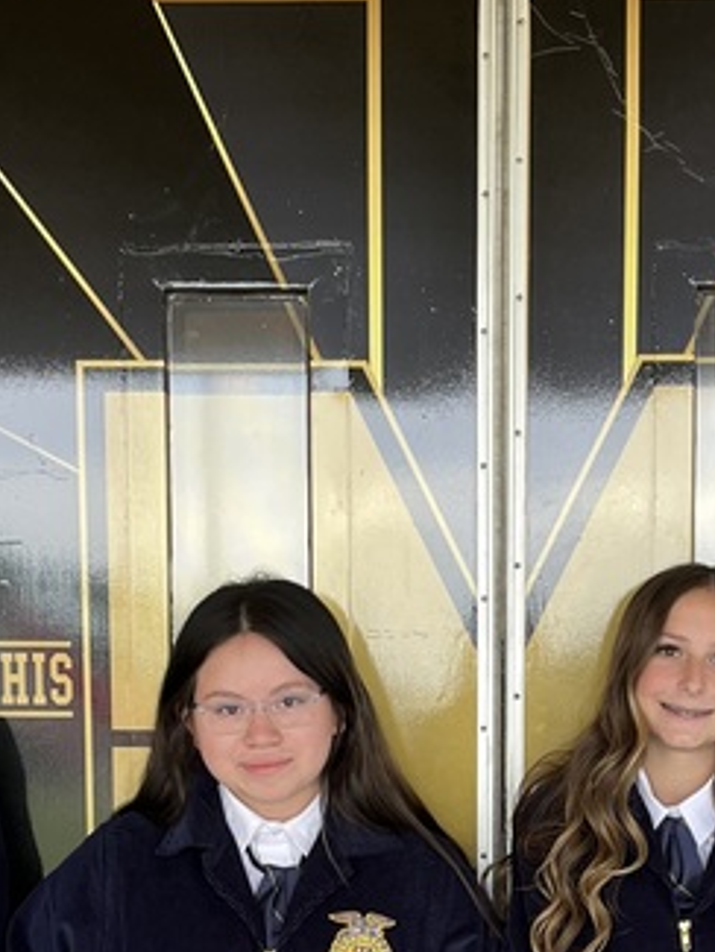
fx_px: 2257
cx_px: 460
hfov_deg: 18.0
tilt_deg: -6.0
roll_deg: +0.5
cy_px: 890
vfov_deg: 23.1
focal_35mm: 82
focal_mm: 5.1
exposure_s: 1/122
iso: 80
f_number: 1.6
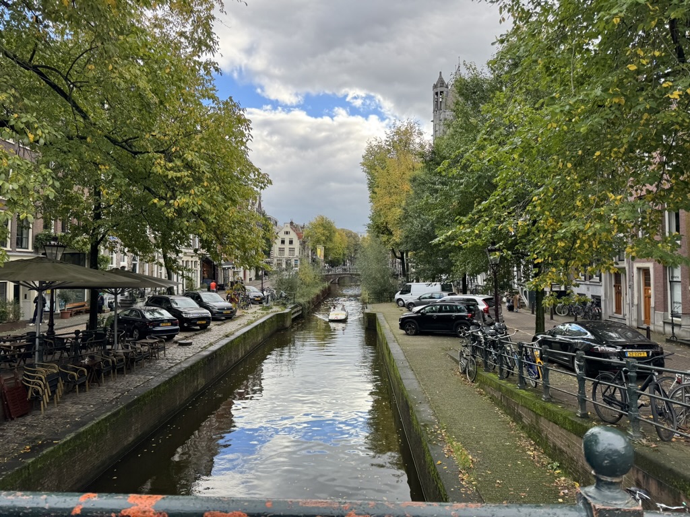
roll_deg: +0.3
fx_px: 478
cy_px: 258
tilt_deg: +0.3
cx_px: 345
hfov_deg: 71.6
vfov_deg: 56.8
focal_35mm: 24
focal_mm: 6.86
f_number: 1.78
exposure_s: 1/739
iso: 80
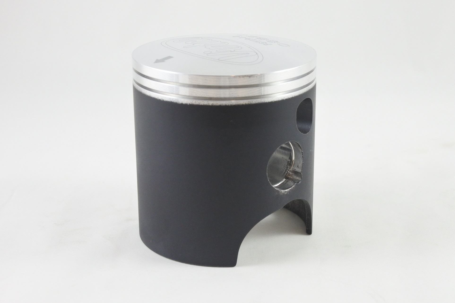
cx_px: 228
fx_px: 670
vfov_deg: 25.5
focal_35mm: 53
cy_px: 152
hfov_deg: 37.5
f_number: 4.5
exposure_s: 1/125
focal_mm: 19.7
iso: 800
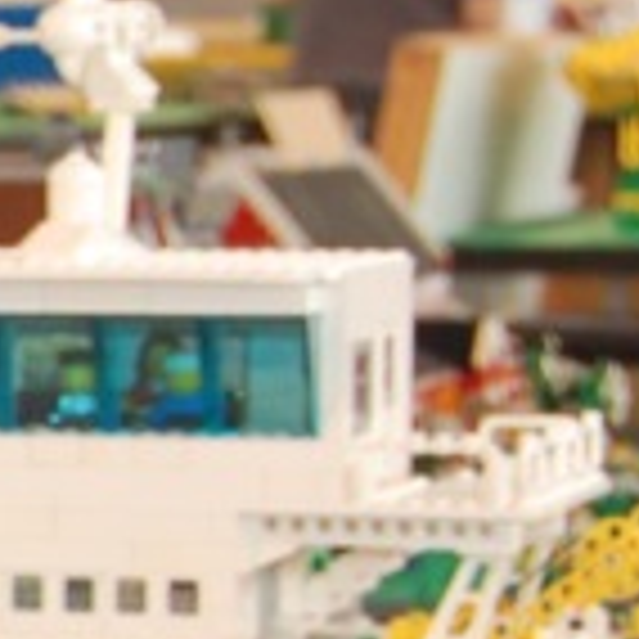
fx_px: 7310
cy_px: 736
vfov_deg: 5.0
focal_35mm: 350
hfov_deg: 4.7
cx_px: -1634
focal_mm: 38
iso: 400
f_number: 8
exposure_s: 1/3
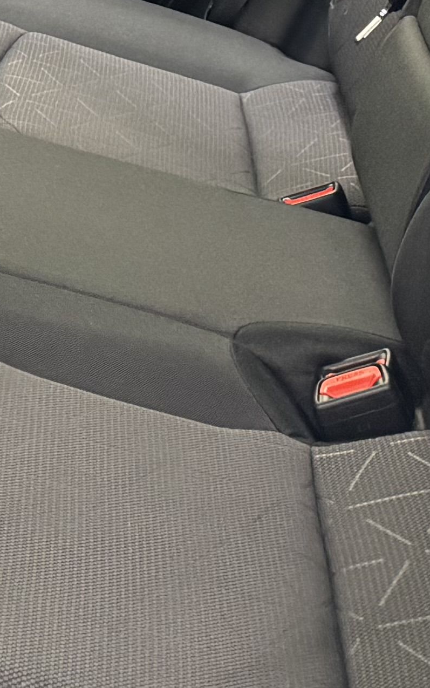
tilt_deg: -9.7
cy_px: -176
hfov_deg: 11.4
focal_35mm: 114
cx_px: 66
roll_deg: -2.4
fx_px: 2137
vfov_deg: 17.3
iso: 500
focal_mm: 6.76
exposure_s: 1/50
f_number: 1.78
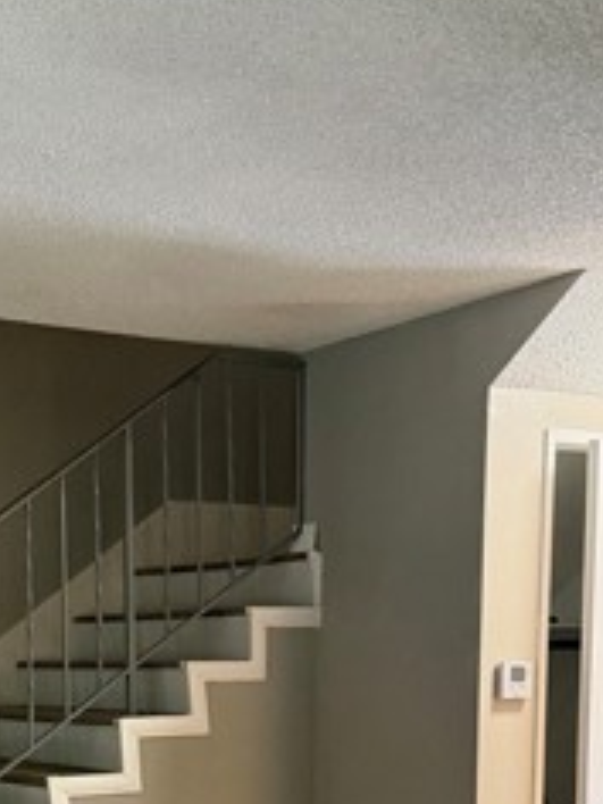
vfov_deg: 27.9
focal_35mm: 65
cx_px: 150
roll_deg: +0.3
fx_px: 1510
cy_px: 821
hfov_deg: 22.4
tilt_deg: -6.3
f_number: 1.78
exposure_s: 1/60
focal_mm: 6.76
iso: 400
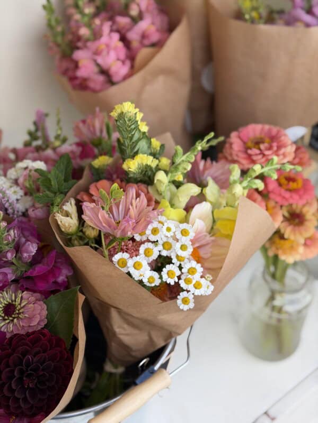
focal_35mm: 48
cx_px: 159
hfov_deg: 30.3
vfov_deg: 39.7
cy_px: 212
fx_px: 588
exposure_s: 1/523
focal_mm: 6.8
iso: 64
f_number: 1.8
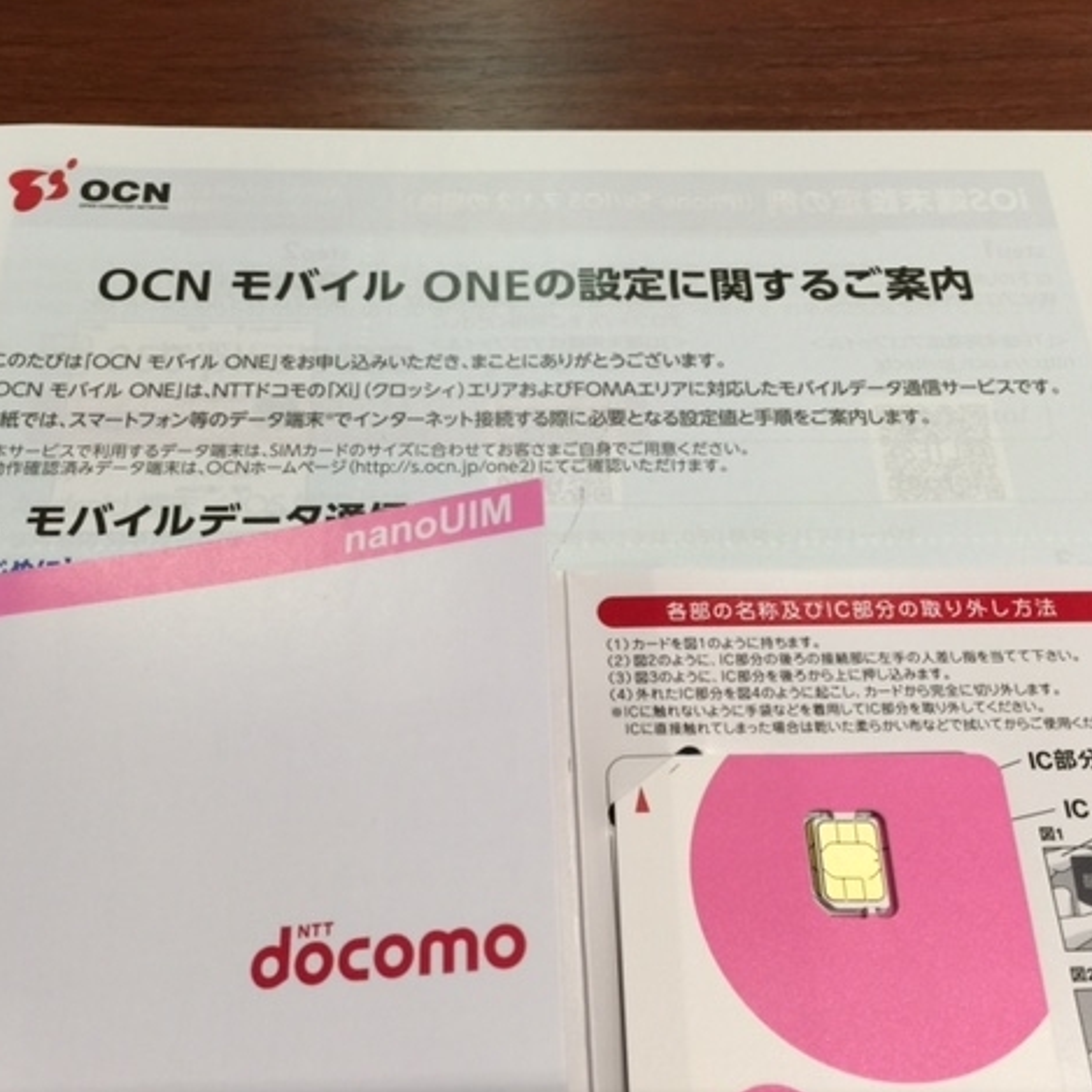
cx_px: 510
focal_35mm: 35
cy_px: 556
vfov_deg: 47.2
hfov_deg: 47.2
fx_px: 1249
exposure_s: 1/30
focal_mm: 4.15
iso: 32
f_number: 2.2
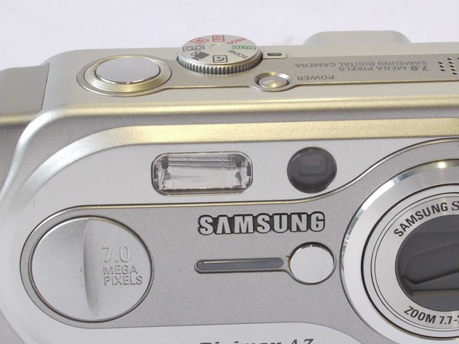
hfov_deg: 16.2
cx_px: 315
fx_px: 1604
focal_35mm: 121
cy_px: 222
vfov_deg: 12.2
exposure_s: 1/80
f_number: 10
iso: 800
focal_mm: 30
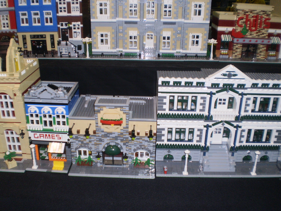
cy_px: 106
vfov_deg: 39.7
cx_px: 140
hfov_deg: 51.4
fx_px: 292
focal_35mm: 36
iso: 125
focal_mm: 6.3
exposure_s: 1/30
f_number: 3.1
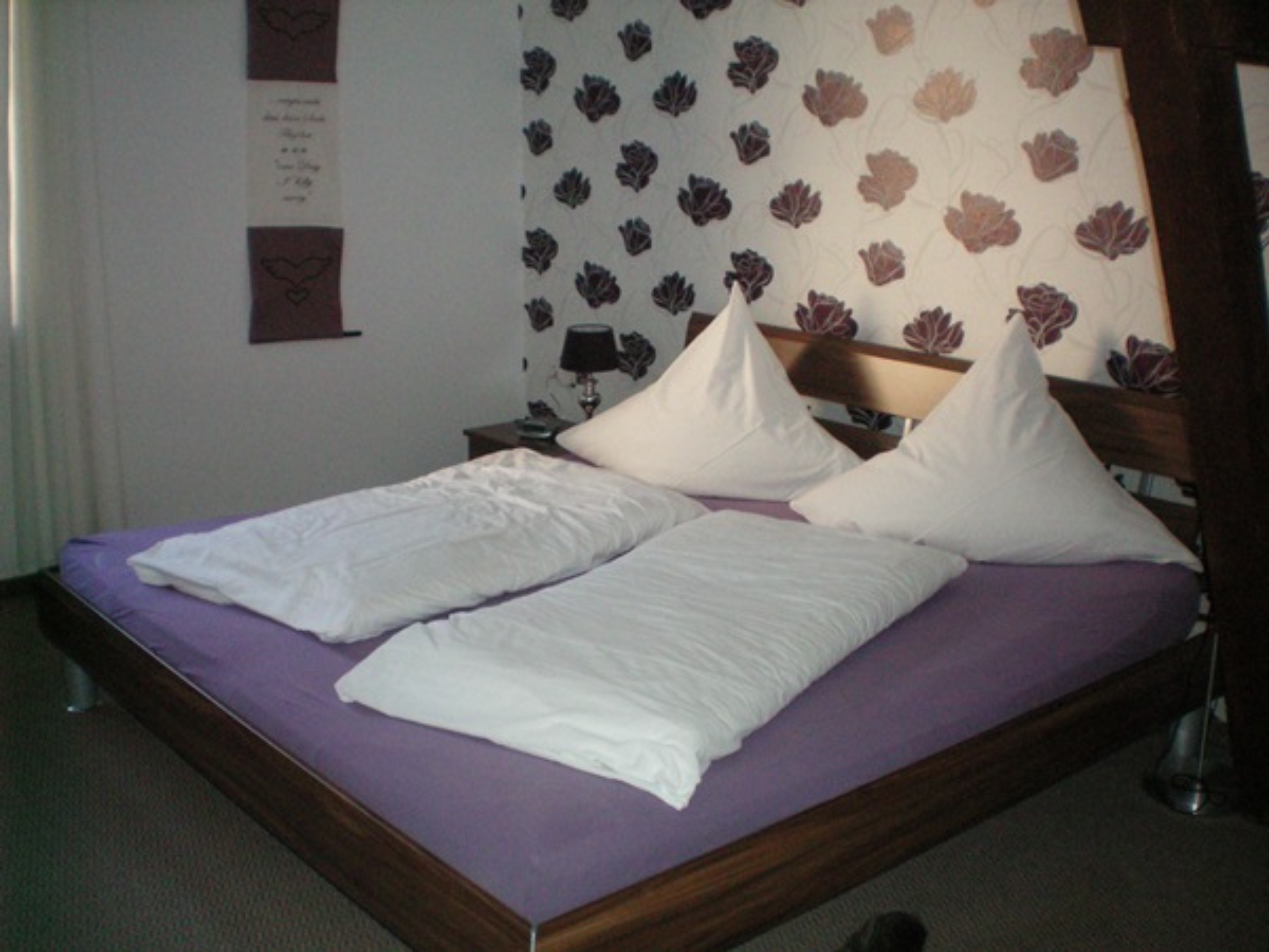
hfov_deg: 49.0
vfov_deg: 37.7
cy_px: 476
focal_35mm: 38
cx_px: 634
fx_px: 1393
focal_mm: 6.3
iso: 200
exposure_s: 1/60
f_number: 3.1
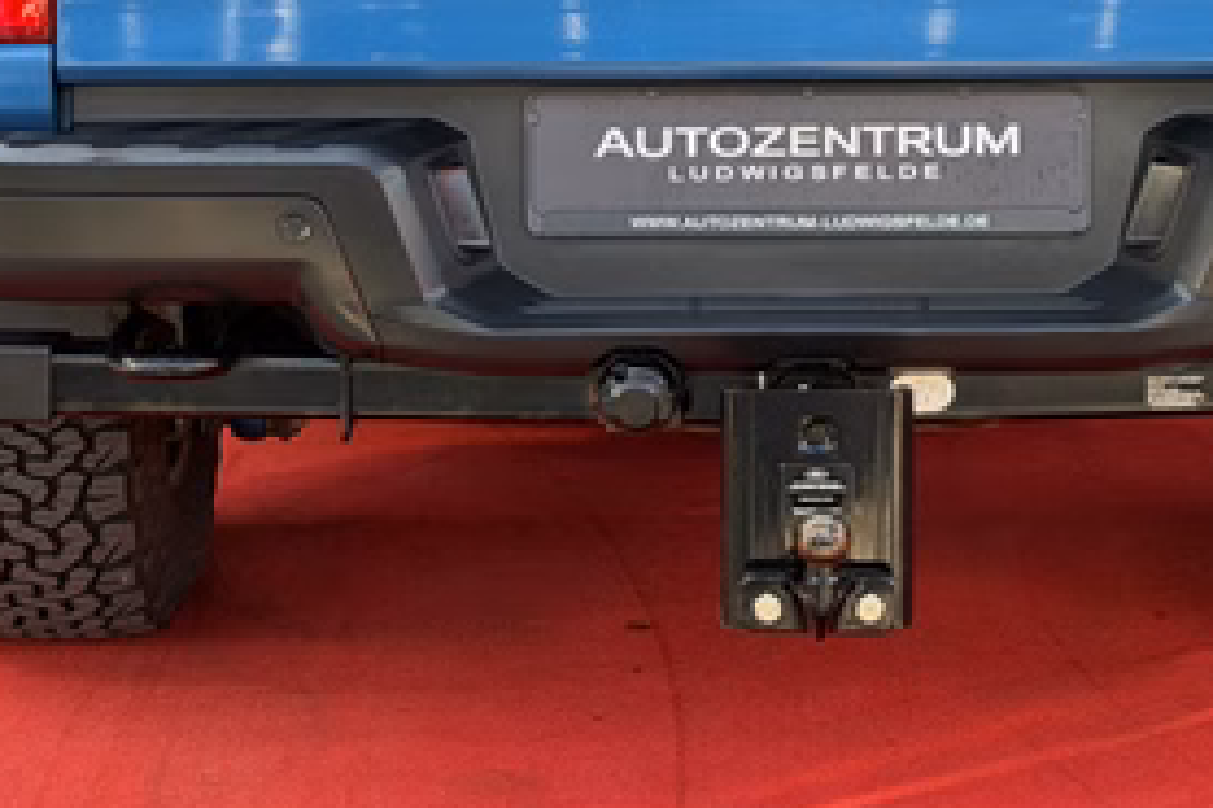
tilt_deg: -5.5
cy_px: -218
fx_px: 3872
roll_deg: +0.5
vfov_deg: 11.6
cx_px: 790
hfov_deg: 17.8
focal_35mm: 115
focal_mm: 6.76
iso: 50
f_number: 1.78
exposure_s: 1/100
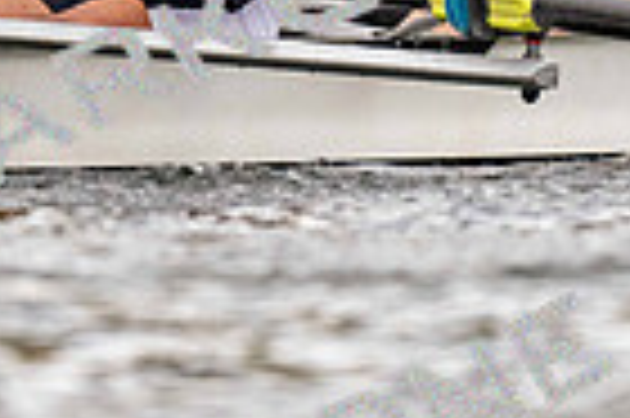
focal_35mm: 2478
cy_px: -189
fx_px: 43314
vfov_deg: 0.6
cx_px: 441
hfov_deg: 0.8
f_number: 4
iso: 900
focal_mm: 600
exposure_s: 1/2500
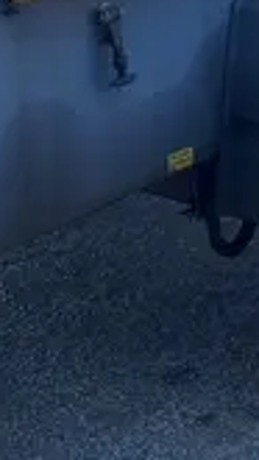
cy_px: -280
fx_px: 1536
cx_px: 39
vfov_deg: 15.4
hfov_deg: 9.6
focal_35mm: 126
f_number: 1.6
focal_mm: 5.1
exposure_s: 1/1517
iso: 50
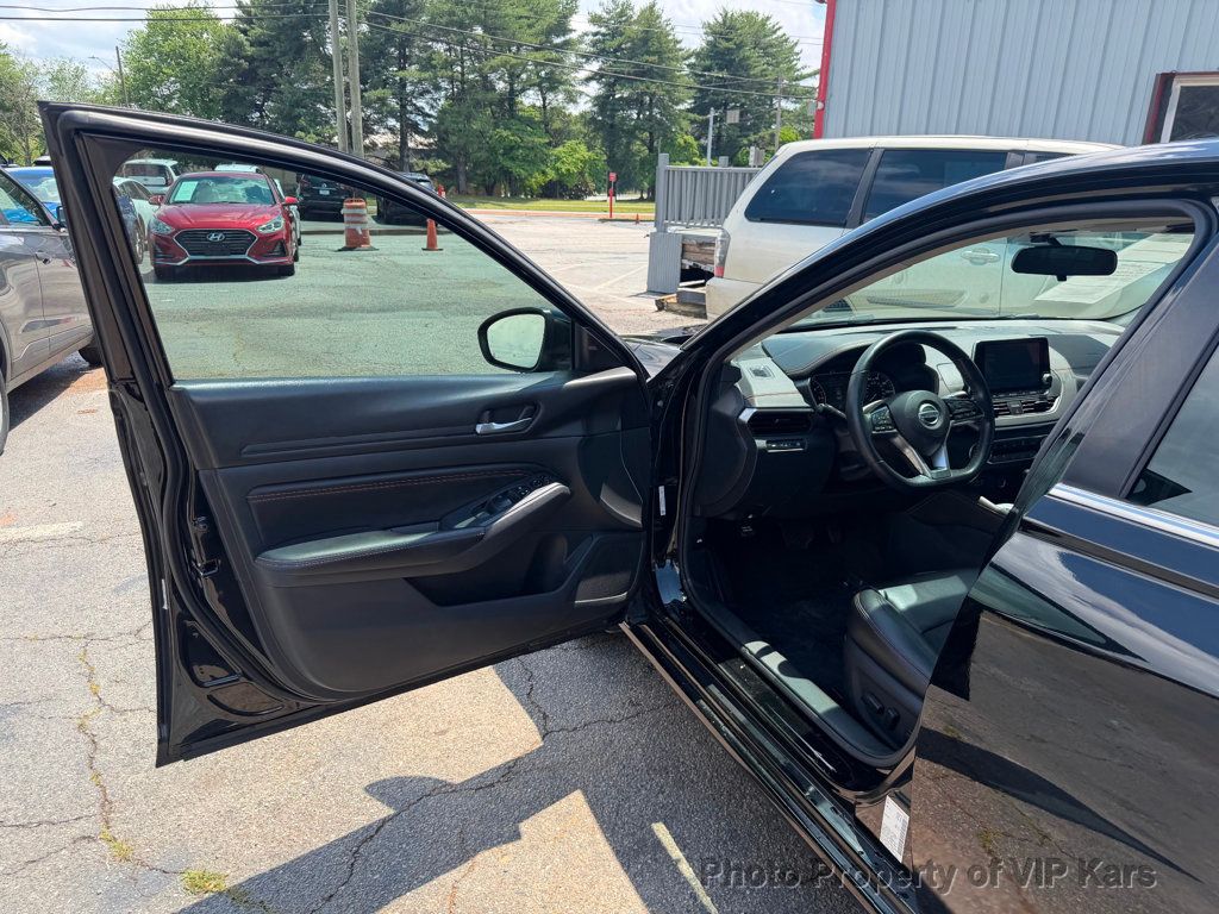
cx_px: 610
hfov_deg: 71.6
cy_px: 457
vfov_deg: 56.8
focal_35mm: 24
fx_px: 845
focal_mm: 6.76
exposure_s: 1/1361
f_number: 1.78
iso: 80
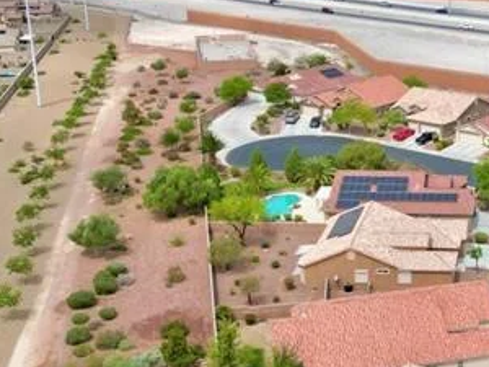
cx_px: 481
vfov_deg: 22.9
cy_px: 129
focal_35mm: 64
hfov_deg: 28.5
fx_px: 904
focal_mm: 6.72
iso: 100
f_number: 1.7
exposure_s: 1/5000
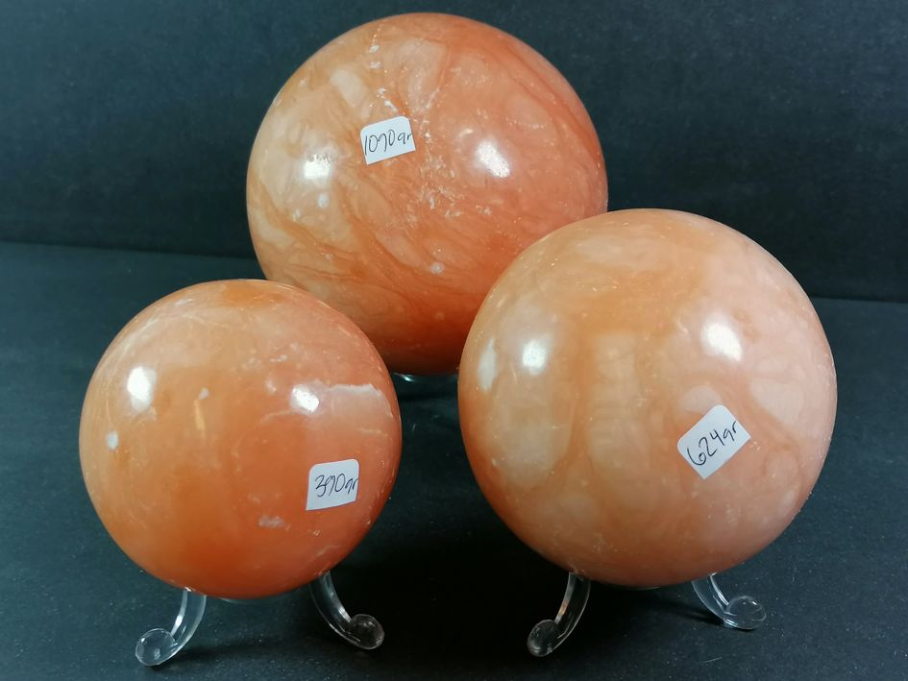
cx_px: 454
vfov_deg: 29.7
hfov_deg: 38.9
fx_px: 1285
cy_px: 340
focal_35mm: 49
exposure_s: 1/100
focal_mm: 4.75
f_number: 1.8
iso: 64
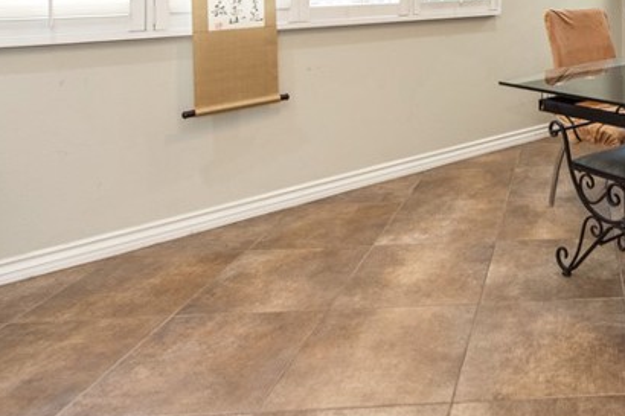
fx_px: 607
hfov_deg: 46.8
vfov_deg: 33.7
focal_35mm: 35
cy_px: -22
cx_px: 604
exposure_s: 1/100
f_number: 4.5
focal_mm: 14
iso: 800
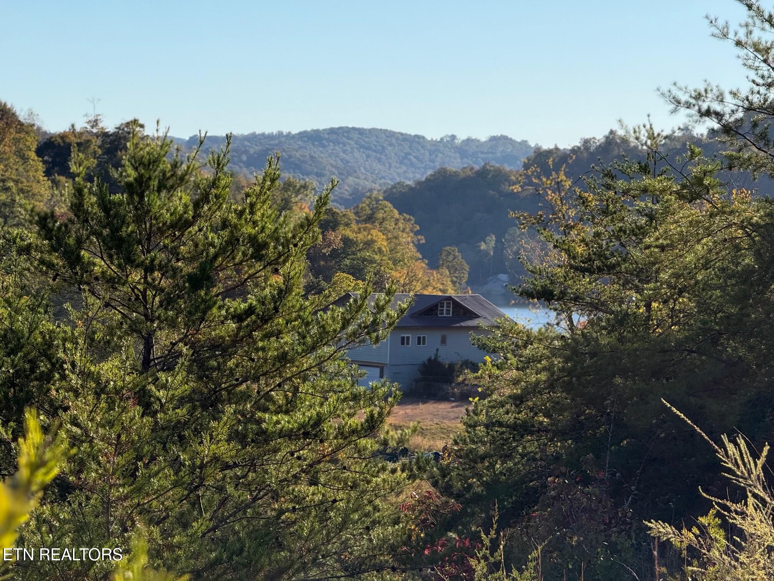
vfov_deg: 12.3
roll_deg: -2.3
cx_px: 387
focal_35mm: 120
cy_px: 290
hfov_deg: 16.4
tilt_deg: +0.7
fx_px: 2683
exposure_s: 1/1969
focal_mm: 15.66
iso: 64
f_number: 2.8
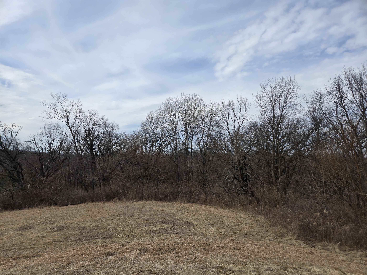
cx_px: 184
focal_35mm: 23
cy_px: 138
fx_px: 244
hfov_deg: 73.9
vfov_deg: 58.9
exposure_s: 1/1756
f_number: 1.8
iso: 25
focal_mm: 5.4
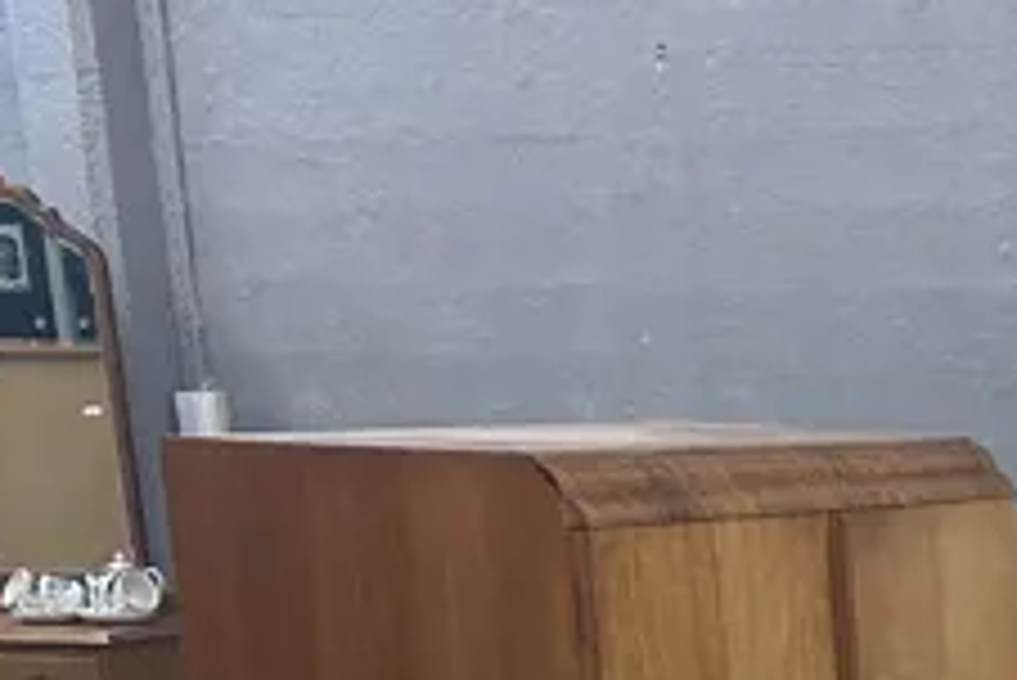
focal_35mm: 113
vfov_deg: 10.9
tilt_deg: -17.9
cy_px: 1410
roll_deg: -1.1
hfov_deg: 16.1
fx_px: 3194
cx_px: 1660
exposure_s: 1/100
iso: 125
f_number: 1.78
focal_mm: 6.86
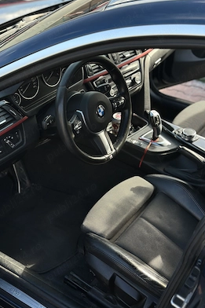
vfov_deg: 38.9
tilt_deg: -35.5
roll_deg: -2.3
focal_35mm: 51
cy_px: 155
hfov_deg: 26.5
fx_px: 436
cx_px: 99
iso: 80
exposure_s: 1/444
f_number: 1.78
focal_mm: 6.86
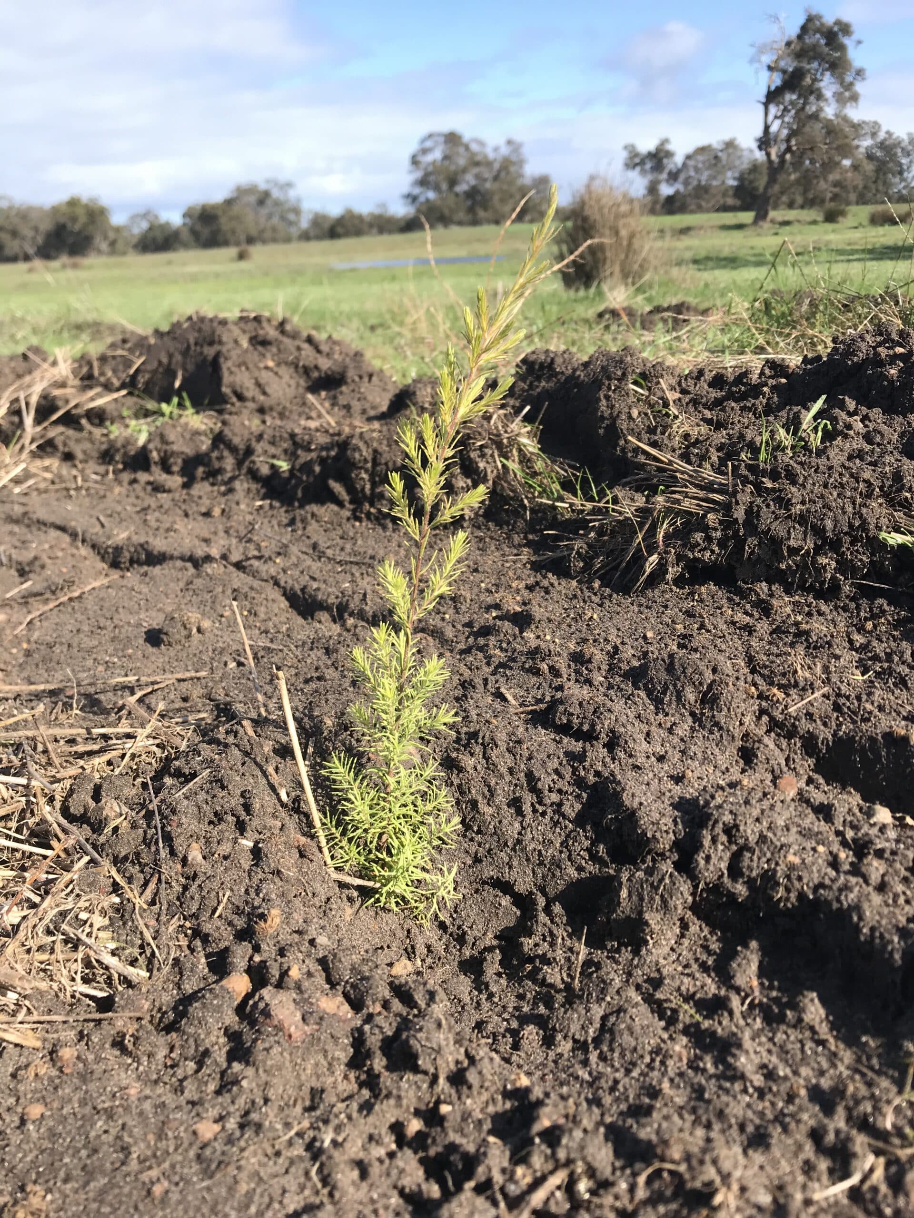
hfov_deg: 49.7
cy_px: 609
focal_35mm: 28
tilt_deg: -17.2
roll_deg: +2.3
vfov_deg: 63.4
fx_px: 986
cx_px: 457
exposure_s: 1/1018
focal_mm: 3.99
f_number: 1.8
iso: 20
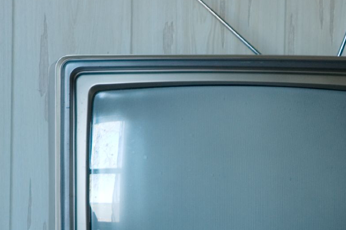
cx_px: 255
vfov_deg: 7.9
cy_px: 188
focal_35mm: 173
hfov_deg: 11.9
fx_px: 1661
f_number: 4.5
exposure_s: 1/15
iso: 200
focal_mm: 56
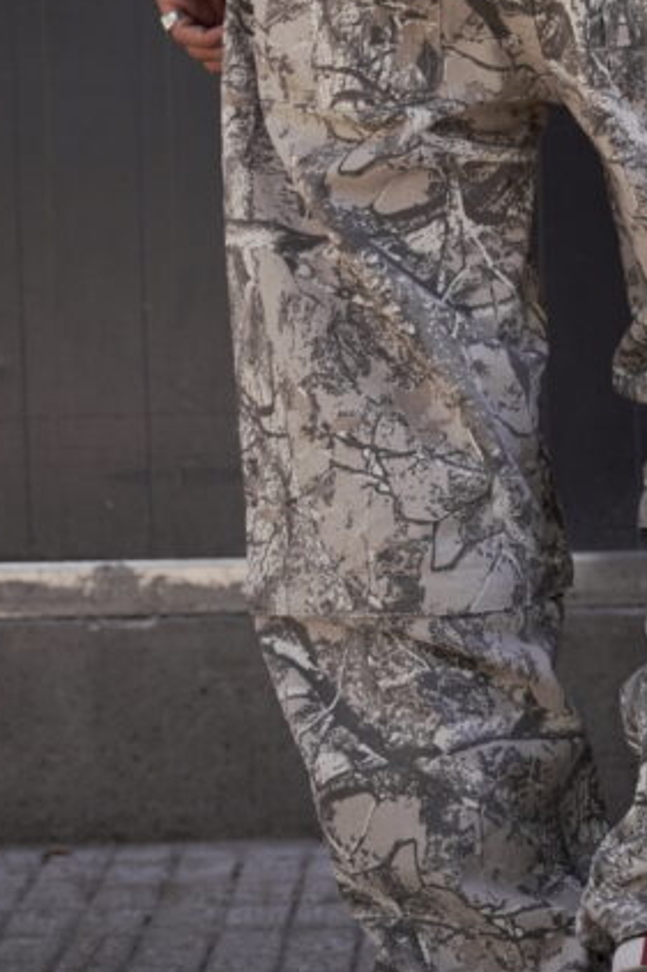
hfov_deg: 16.7
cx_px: 548
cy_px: 325
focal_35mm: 81
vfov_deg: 24.9
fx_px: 2185
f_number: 2.8
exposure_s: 1/2000
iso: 1250
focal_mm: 38
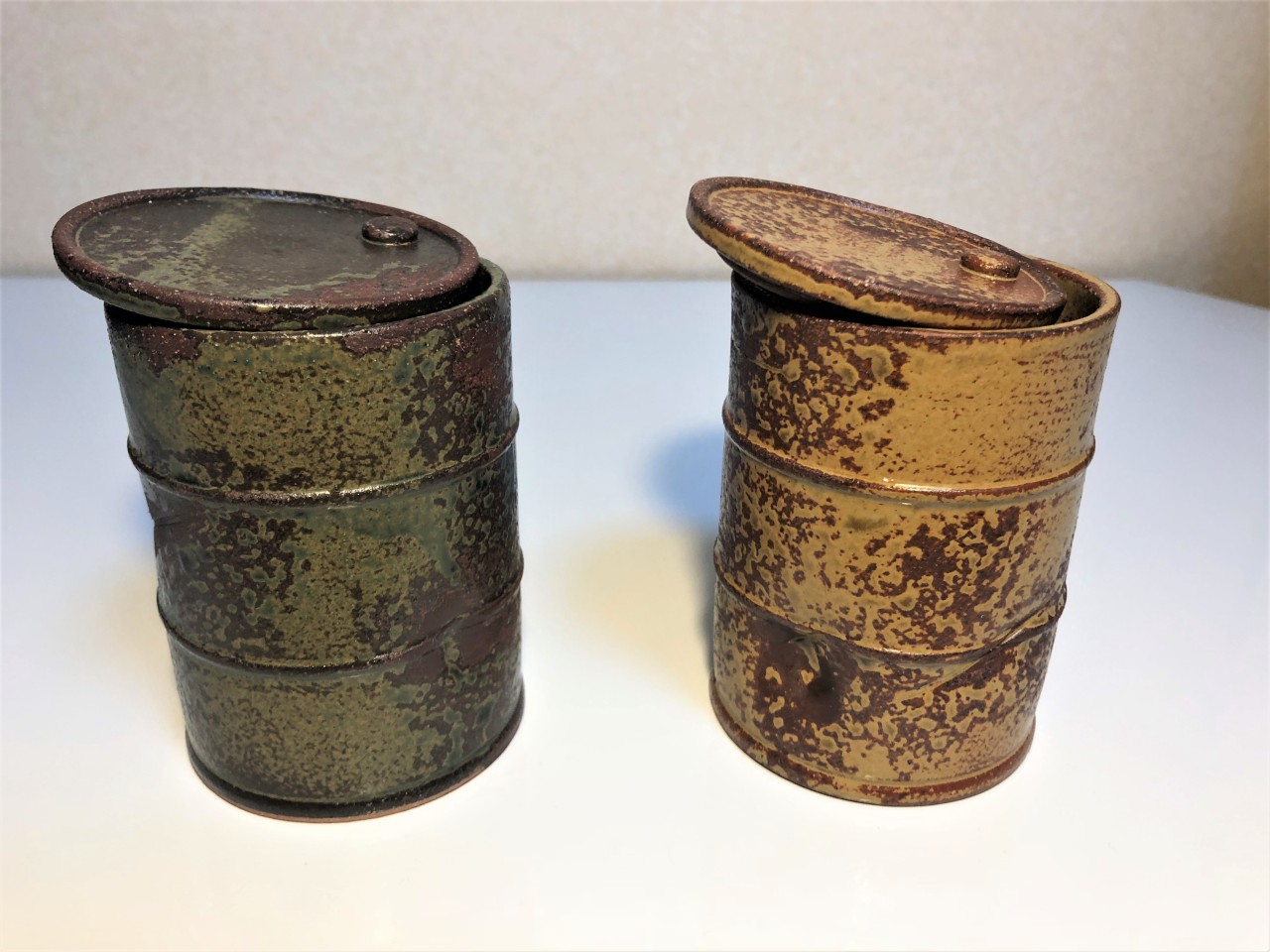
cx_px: 635
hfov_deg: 63.4
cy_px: 476
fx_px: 1027
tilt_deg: -24.5
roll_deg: -0.1
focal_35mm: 28
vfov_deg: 49.7
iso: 25
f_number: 1.8
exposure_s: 1/33
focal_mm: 3.99
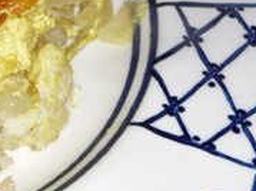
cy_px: 3
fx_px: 1005
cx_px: -177
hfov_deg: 13.3
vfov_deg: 10.8
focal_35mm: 136
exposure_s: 1/30
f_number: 3.8
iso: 100
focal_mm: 6.3
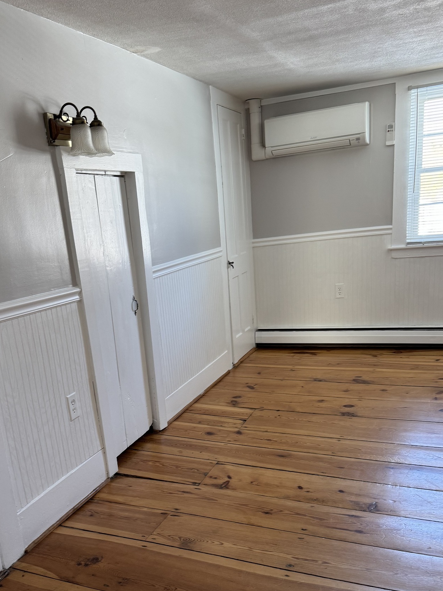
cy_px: 400
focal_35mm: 33
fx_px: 563
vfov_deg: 54.1
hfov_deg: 42.8
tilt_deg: -16.3
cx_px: 183
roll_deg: +5.3
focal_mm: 6.76
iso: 200
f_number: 1.78
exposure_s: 1/82
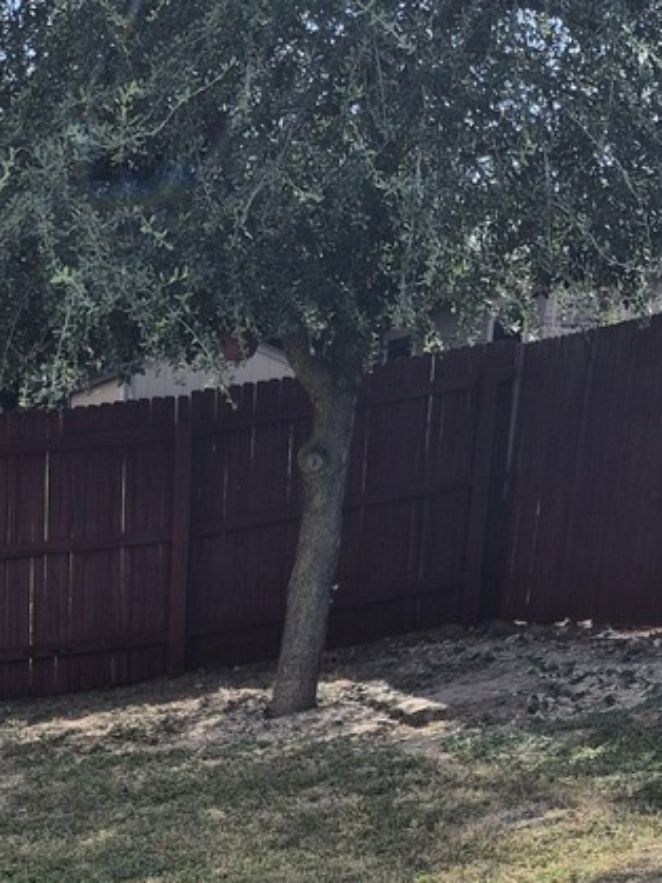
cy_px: 1134
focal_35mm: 79
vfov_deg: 22.3
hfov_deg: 18.0
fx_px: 2015
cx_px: -46
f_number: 1.8
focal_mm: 5.4
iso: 25
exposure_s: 1/1544
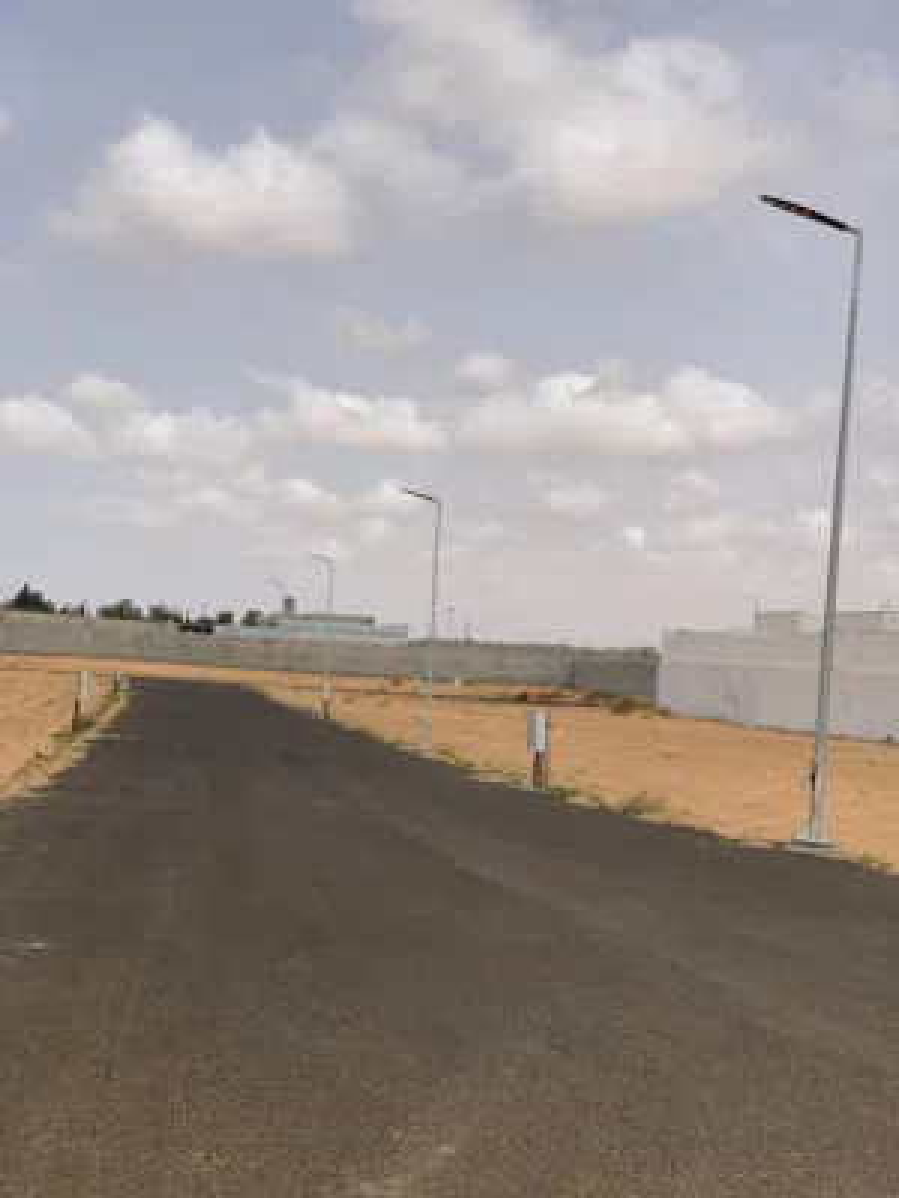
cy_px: 599
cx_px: 450
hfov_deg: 28.0
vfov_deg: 36.8
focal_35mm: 52
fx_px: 1801
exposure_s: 1/1653
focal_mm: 6
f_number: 2.4
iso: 16
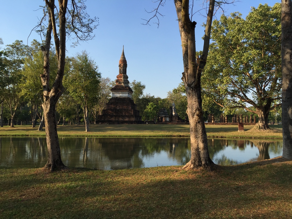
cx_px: 146
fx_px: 245
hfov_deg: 61.7
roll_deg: -1.2
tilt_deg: +3.3
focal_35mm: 29
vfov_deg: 48.2
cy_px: 110
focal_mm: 4.15
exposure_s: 1/1068
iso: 32
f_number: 2.2
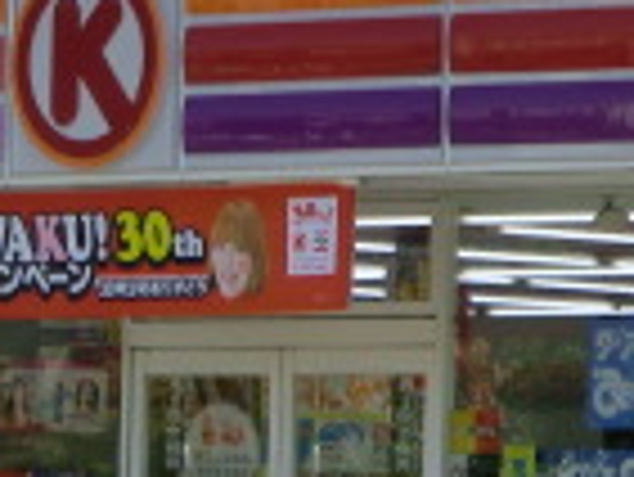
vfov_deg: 3.7
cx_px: -85
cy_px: 238
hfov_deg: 4.9
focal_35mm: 400
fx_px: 7332
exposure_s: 1/200
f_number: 5.4
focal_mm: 15.81
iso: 64
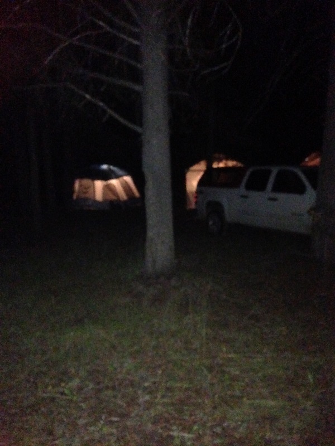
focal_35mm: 66
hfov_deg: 22.3
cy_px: 223
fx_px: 852
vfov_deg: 29.4
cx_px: 168
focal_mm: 4.12
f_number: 2.4
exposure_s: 1/16
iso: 3200
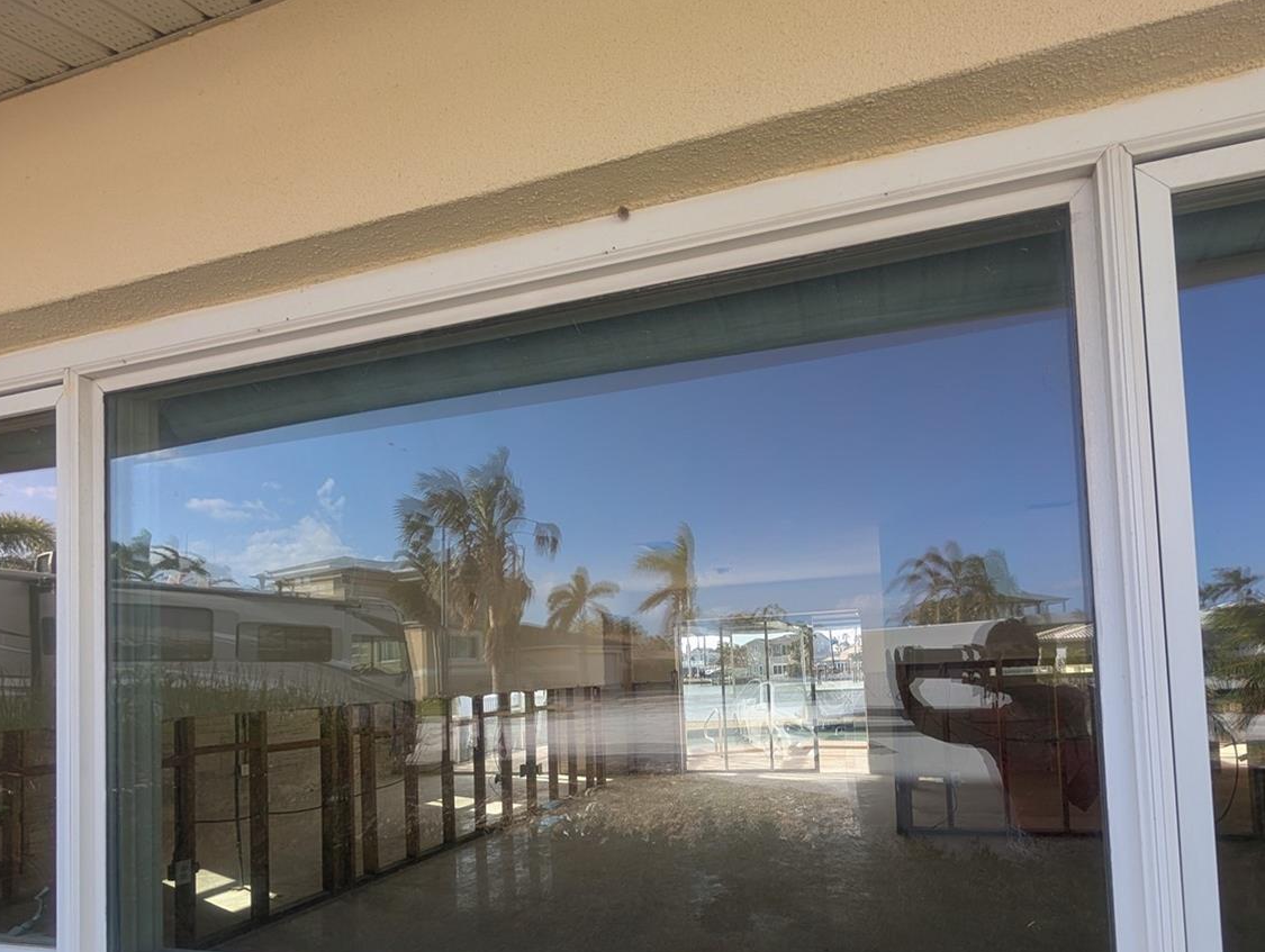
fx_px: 622
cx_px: 742
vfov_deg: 72.6
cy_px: 635
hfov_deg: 90.1
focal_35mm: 17
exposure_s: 1/610
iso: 51
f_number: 1.7
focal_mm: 2.02
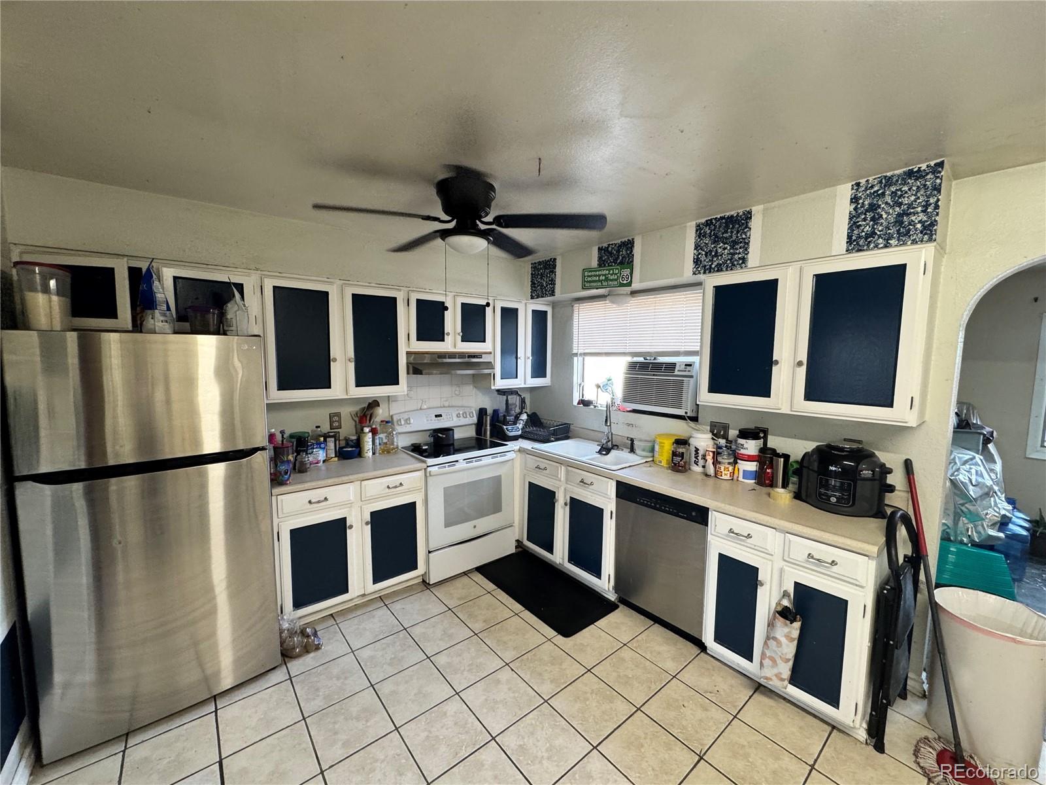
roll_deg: -0.5
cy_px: 392
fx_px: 423
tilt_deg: -5.3
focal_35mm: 14
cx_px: 523
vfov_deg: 85.7
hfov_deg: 102.1
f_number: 2.2
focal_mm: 2.22
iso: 200
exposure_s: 1/60
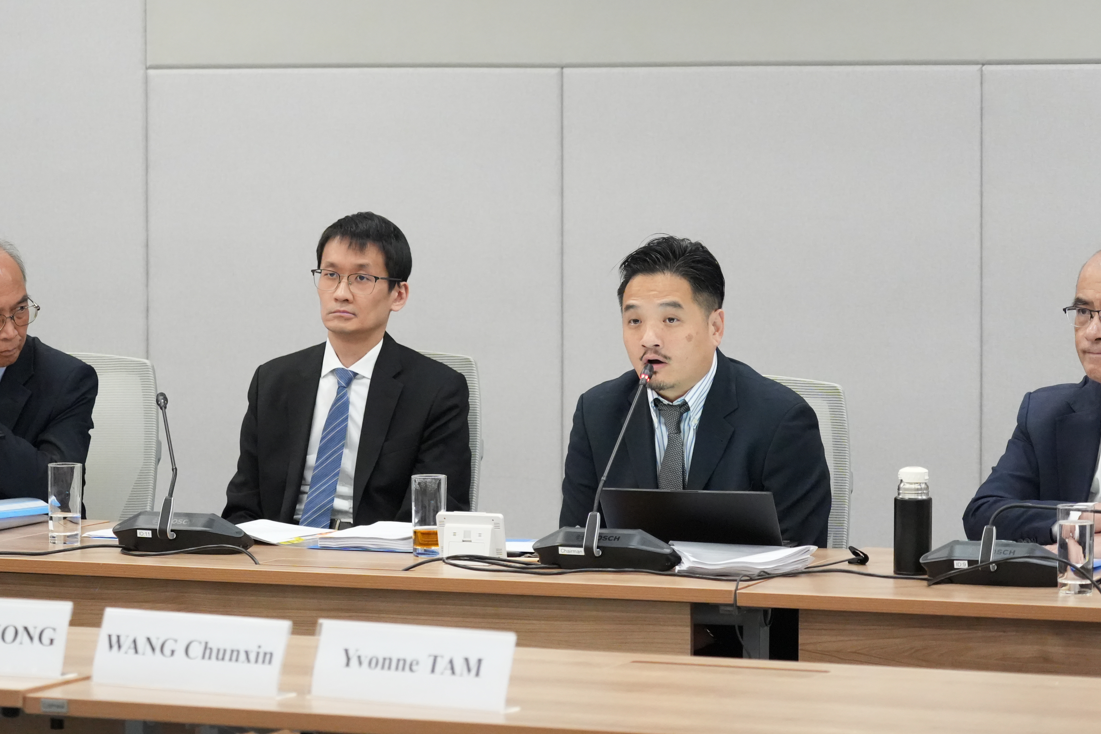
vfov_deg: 10.4
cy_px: 241
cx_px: 531
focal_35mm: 132
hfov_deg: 15.5
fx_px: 4037
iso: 10000
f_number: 4
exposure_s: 1/250
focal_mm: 90
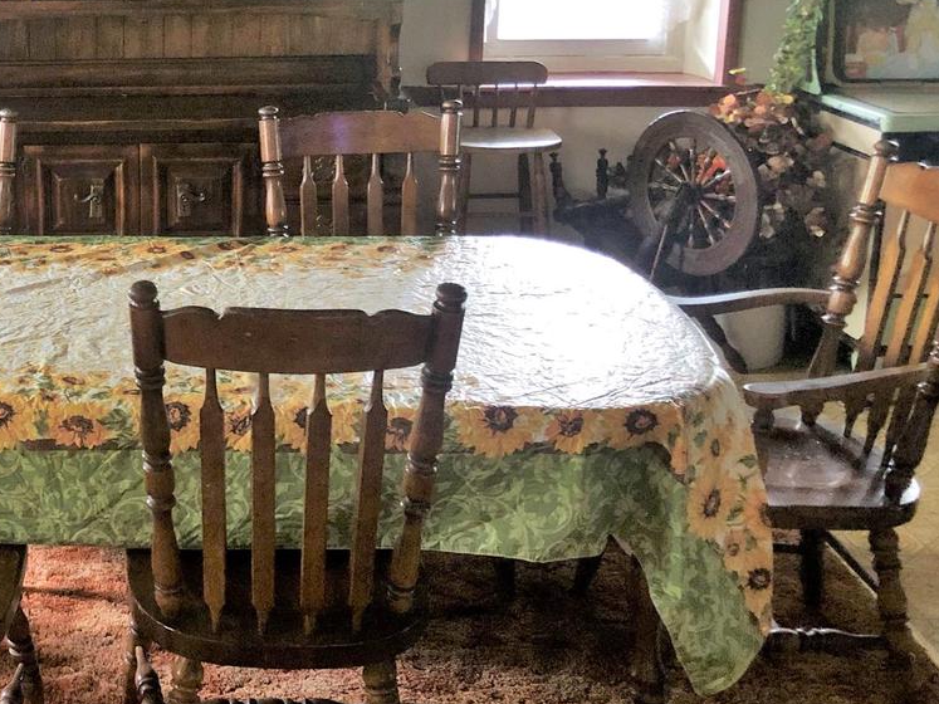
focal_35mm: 54
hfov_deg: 33.1
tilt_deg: -16.4
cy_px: 223
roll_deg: +1.1
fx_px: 1465
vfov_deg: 26.8
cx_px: 41
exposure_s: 1/6
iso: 100
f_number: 1.8
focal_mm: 3.99
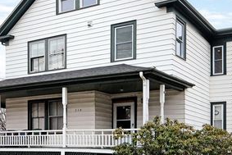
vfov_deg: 25.5
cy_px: 56
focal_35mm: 53
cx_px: 99
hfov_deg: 37.4
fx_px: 342
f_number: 13
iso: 400
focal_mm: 20
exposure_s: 1/160
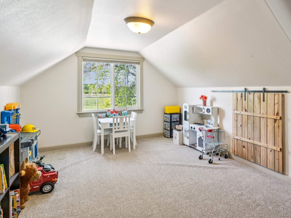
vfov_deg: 56.1
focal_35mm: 24
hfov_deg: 67.2
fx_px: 204
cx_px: 213
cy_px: 91
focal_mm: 15.8
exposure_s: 1/8
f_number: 13
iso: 400
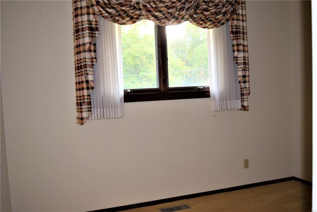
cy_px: 106
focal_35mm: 36
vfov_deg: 36.9
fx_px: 317
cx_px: 158
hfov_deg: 53.1
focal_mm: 24
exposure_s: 1/60
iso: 1100
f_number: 4
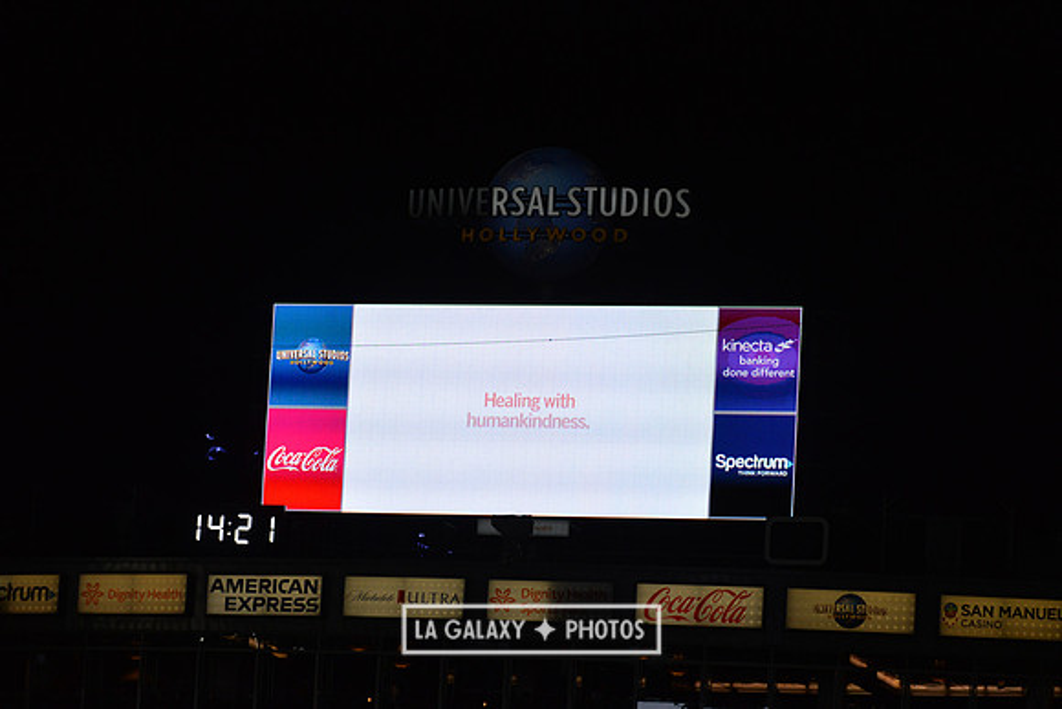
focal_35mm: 160
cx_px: 531
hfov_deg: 12.8
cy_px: 354
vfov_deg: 8.6
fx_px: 4721
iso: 1600
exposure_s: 1/2500
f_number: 6.3
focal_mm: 160
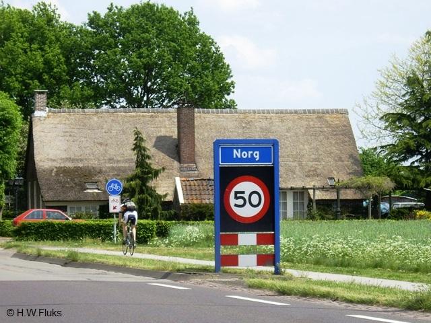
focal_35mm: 113
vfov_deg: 13.1
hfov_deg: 17.4
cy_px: 162
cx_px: 216
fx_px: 1407
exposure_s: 1/250
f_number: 5.4
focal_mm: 23.7
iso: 64
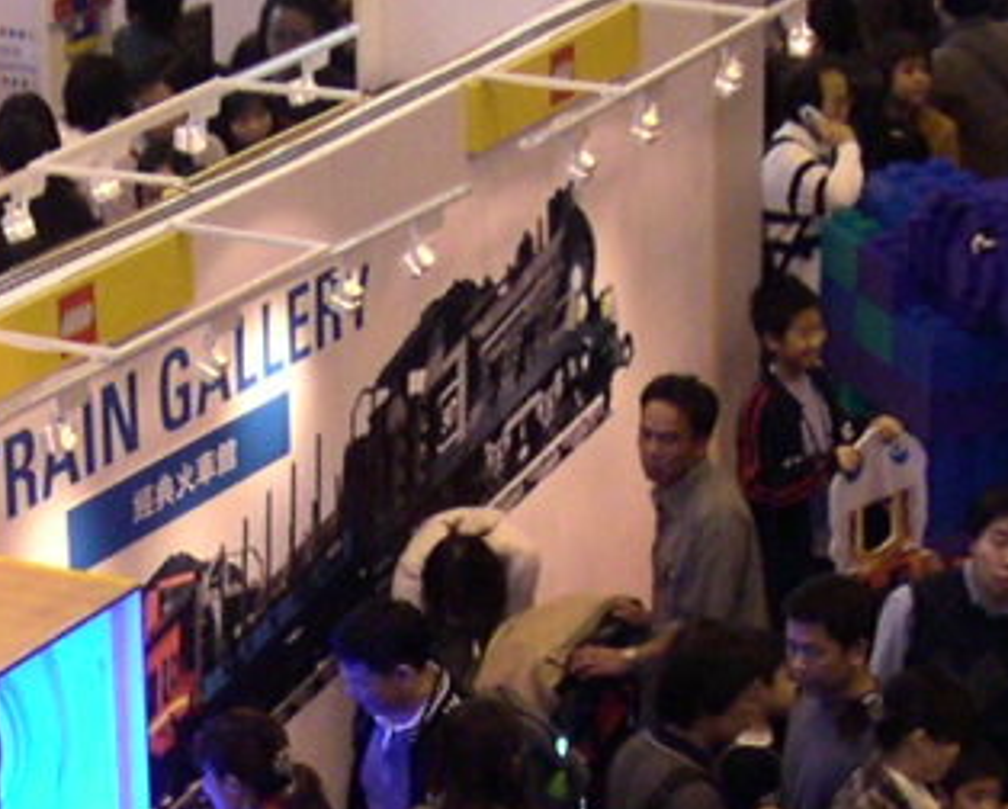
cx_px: 472
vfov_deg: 10.2
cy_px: 767
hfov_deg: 12.8
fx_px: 4510
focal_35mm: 151
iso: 160
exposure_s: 1/50
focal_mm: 6
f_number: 2.8
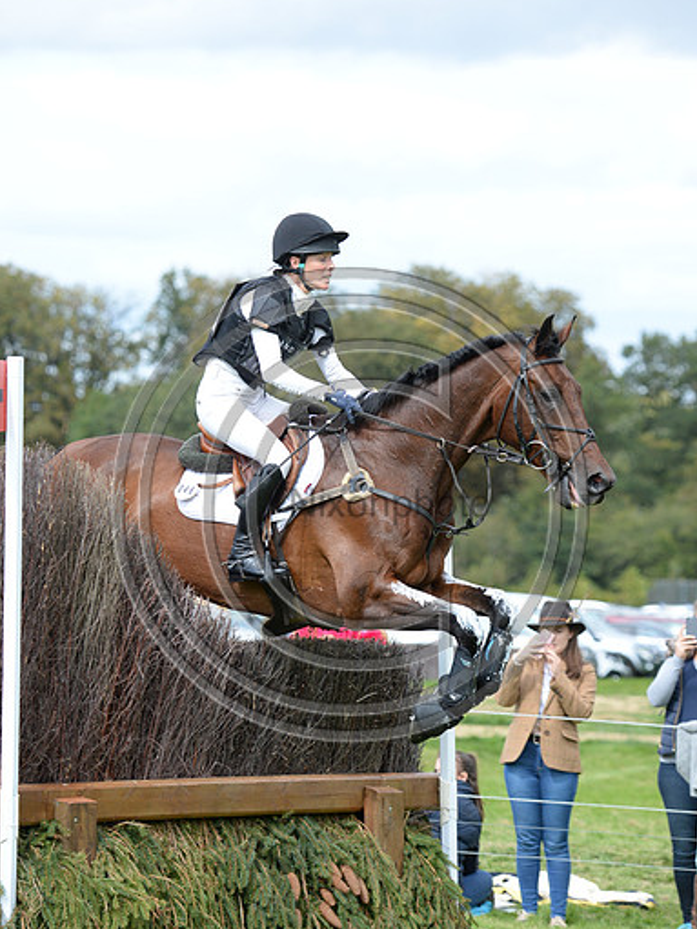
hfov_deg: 6.5
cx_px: 349
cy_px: 471
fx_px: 6151
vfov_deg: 8.6
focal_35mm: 229
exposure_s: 1/1250
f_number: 5.6
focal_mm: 210
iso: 800
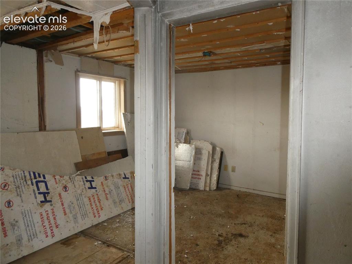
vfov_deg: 56.8
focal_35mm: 24
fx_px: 244
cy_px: 132
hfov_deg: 71.6
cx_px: 176
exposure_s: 1/125
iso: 400
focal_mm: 4.3
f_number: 3.3
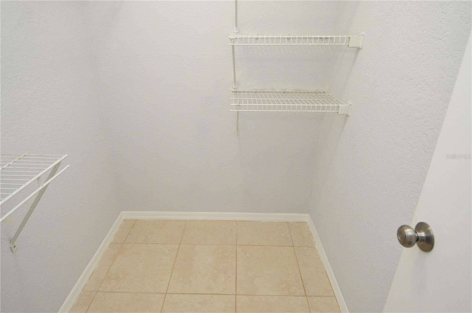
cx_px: 236
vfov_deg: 67.3
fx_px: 236
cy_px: 156
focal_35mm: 18
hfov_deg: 90.1
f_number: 4
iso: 1000
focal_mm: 12
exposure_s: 1/60
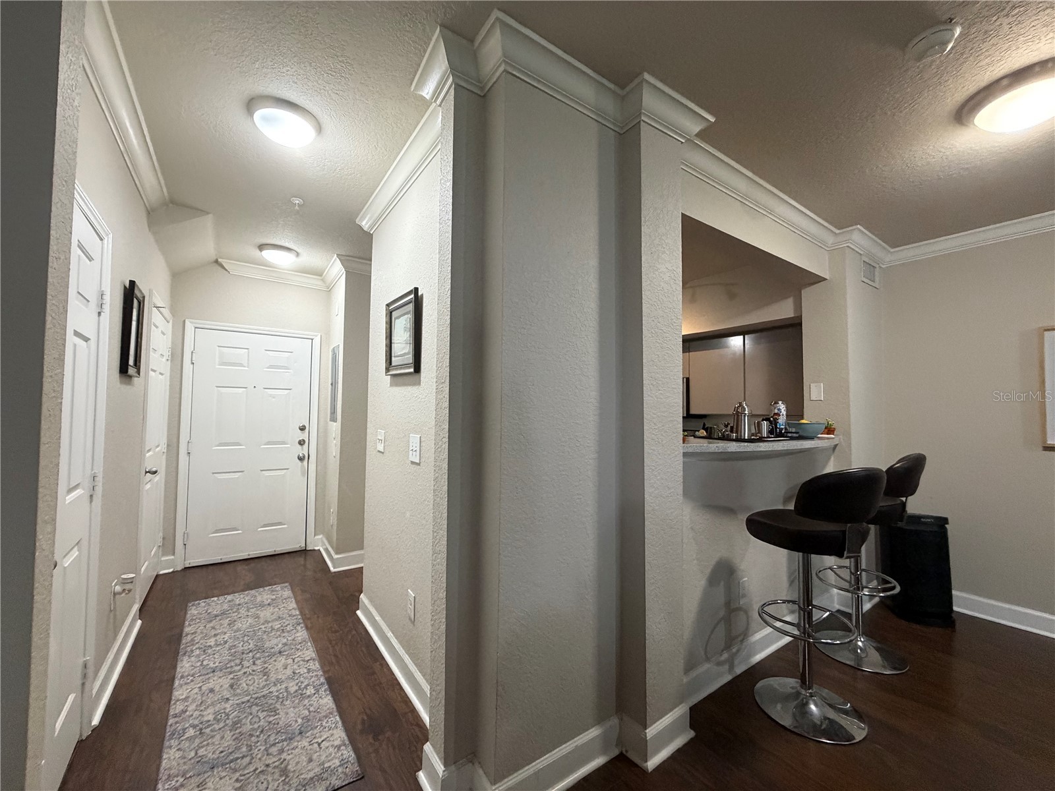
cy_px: 396
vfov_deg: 85.7
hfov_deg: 102.1
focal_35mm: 14
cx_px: 528
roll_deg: -0.3
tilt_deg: +2.0
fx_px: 427
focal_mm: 2.22
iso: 500
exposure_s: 1/60
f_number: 2.2
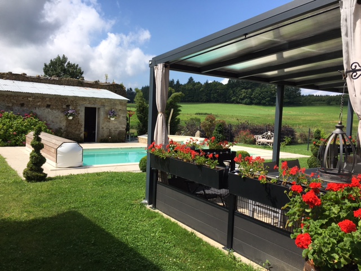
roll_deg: -3.8
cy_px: 136
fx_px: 302
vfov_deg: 48.2
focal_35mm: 29
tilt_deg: -4.3
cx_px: 180
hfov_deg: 61.7
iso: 25
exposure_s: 1/1709
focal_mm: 4.15
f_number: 2.2
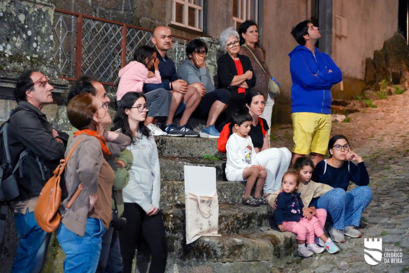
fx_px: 818
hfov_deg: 28.1
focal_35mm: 72
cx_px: 204
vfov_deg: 18.9
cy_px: 136
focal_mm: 72
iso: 12800
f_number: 4
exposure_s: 1/30
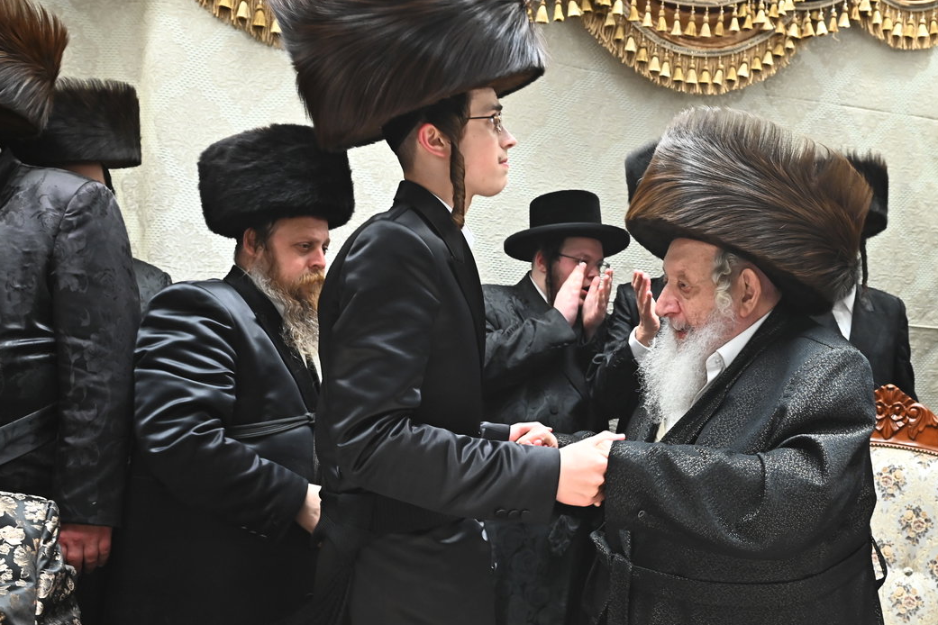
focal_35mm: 39
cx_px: 598
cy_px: 330
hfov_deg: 49.0
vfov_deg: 34.2
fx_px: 1016
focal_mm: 29
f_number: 5.6
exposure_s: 1/200
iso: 2000
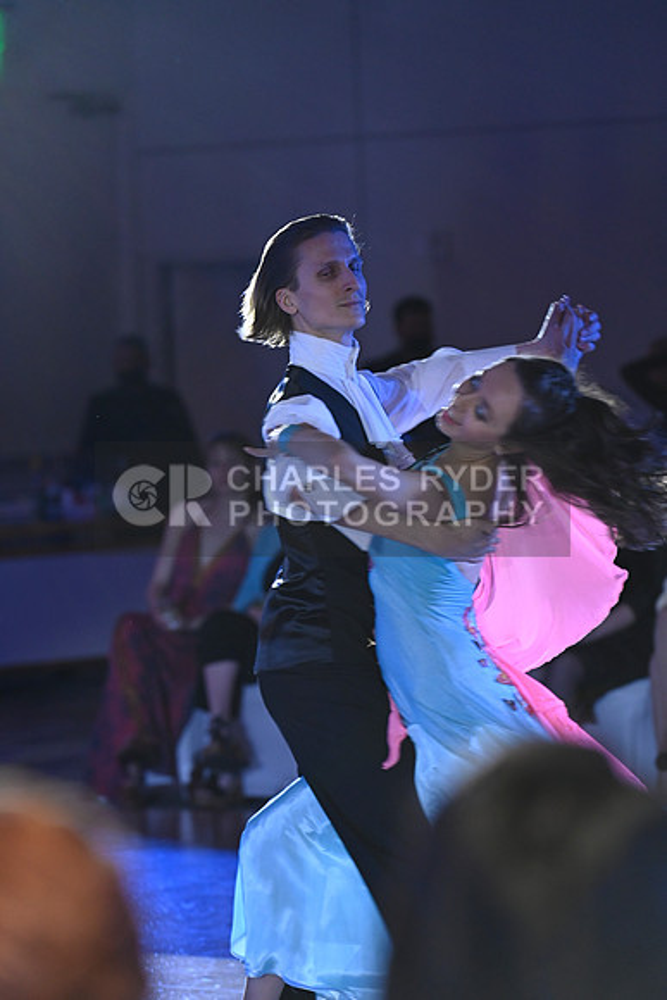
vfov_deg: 10.3
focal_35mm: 200
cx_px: 334
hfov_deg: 6.9
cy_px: 500
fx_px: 5555
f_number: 5
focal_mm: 200
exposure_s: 1/200
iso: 2000
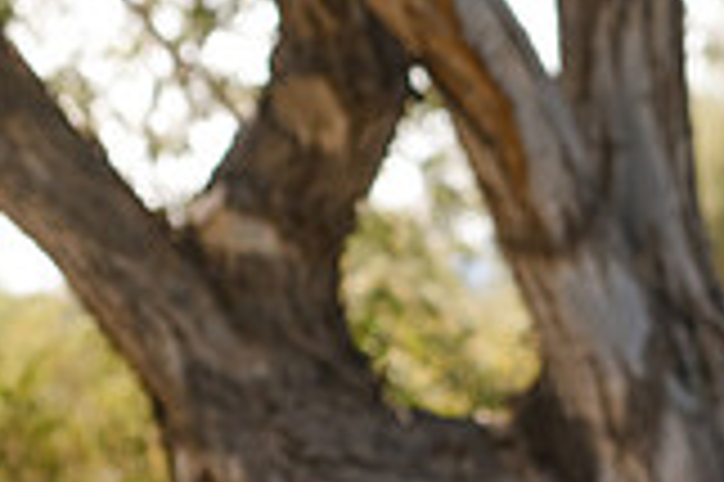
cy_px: 439
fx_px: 5444
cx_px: 980
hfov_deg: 7.5
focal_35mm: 271
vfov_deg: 5.1
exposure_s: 1/250
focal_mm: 75
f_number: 5.6
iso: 200
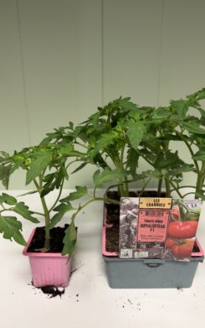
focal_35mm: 26
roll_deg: +0.0
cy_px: 165
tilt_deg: -17.1
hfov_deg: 47.7
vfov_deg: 70.4
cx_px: 107
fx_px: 232
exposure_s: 1/100
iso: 160
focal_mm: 6.76
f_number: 1.78
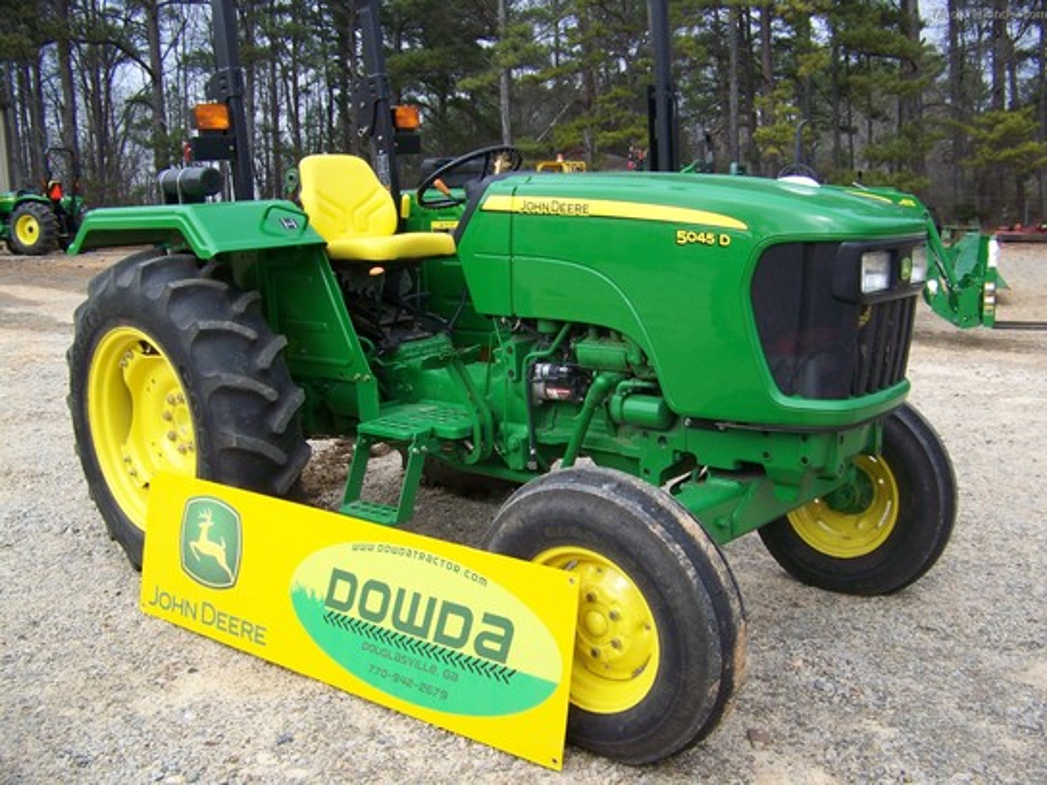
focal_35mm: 36
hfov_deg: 51.4
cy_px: 392
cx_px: 524
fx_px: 1089
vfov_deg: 39.7
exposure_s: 1/320
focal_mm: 5.85
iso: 64
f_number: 2.8
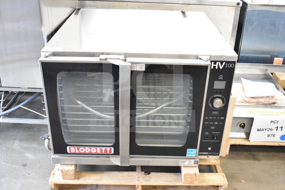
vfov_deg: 35.5
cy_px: 95
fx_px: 297
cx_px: 142
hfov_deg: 51.3
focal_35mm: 38
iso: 6400
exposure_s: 1/125
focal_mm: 25
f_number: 5.6
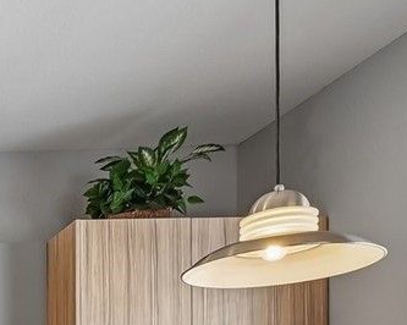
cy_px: 502
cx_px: -311
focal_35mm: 67
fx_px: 807
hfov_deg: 20.6
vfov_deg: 19.5
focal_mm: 14
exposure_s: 1/20
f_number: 9
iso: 320
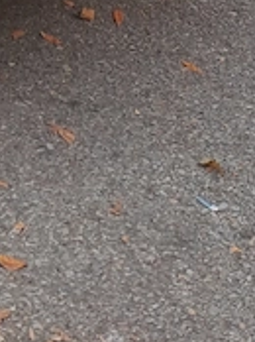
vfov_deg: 14.3
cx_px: -267
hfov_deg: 11.5
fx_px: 1132
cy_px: -342
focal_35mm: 115
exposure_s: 1/100
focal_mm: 4.65
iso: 40
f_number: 1.8
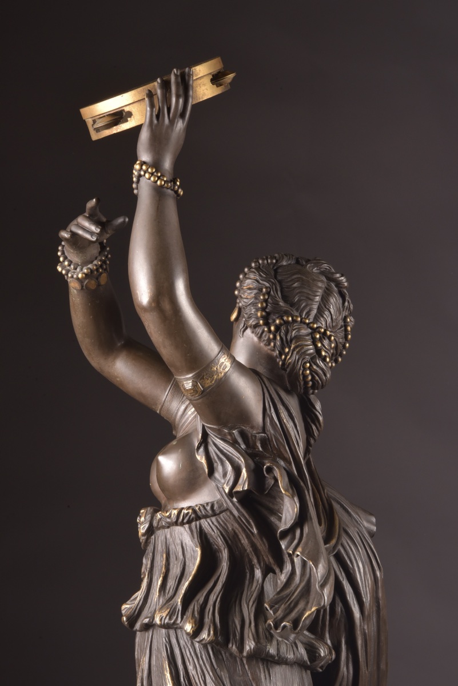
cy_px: 343
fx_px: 3241
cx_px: 229
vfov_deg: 12.1
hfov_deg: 8.1
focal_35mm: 170
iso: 400
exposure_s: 1/125
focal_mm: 170
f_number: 20
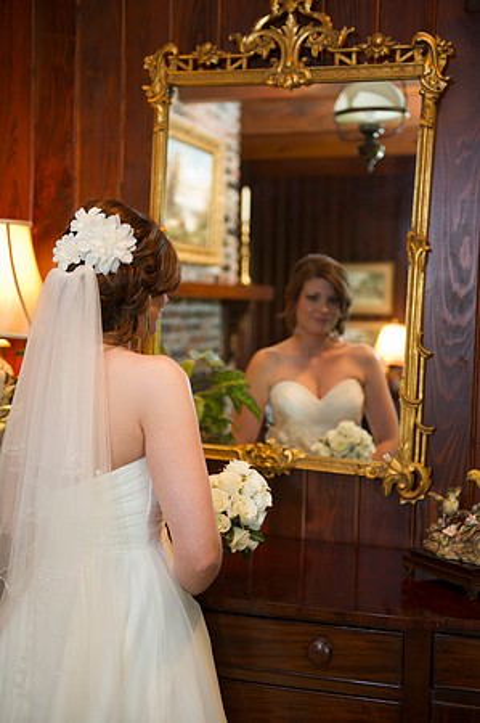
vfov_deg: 39.6
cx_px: 240
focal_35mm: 50
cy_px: 362
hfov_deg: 26.9
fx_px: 1002
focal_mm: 50
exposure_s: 1/80
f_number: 2.8
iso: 1250
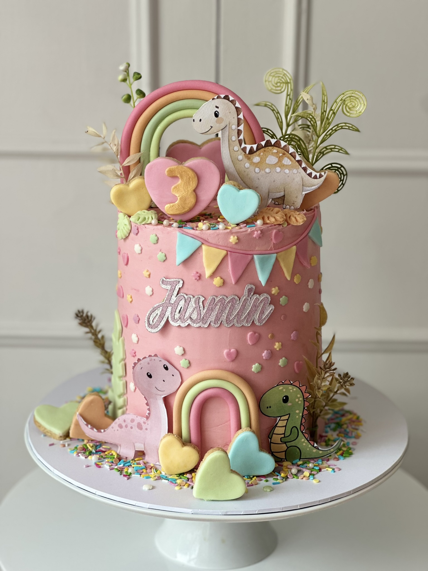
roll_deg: -0.8
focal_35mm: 77
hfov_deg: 19.1
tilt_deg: -16.5
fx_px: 1269
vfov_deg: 25.3
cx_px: 214
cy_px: 286
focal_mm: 9
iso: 50
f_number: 2.8
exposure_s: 1/121
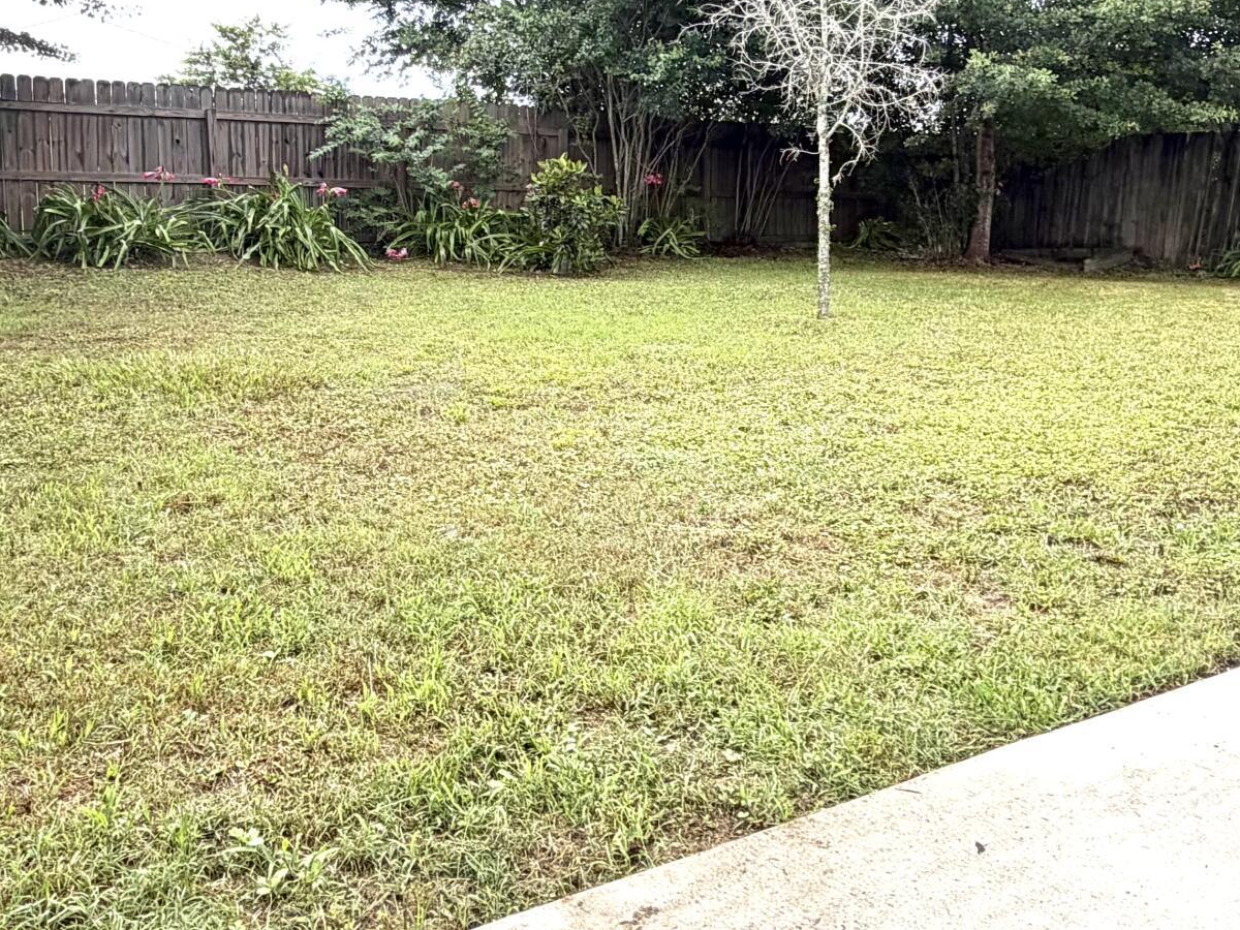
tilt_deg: -7.8
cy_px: 376
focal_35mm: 35
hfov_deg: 52.4
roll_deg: -0.5
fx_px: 1254
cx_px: 722
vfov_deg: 40.5
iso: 40
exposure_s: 1/195
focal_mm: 2.22
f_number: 2.2
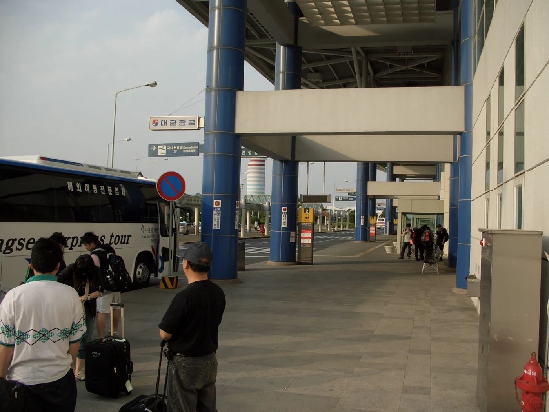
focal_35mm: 33
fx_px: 523
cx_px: 274
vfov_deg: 42.9
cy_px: 206
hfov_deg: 55.4
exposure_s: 1/640
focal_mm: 7.1
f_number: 2.8
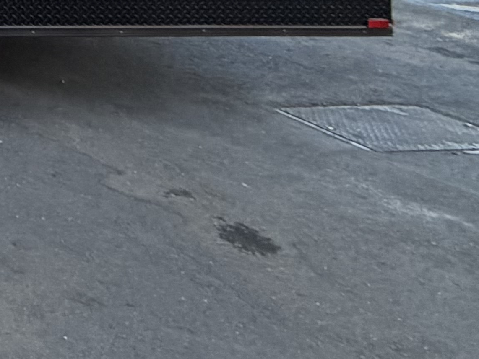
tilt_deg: +4.7
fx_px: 969
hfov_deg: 17.9
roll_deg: -0.1
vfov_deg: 16.8
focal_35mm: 70
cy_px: -319
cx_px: -508
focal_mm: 2.22
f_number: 2.2
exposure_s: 1/121
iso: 125
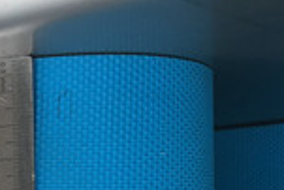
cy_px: 231
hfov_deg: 16.9
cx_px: 62
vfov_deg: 11.2
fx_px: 948
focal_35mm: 120
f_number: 2.2
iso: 25
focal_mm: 4.15
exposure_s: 1/466
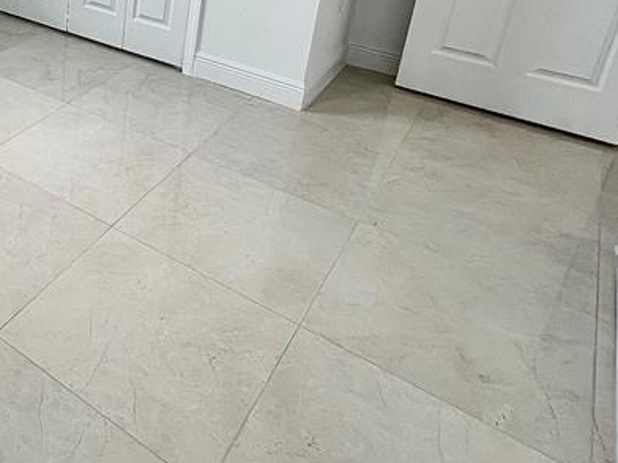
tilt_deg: -20.2
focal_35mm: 34
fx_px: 607
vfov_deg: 37.5
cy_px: 3
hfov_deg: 44.1
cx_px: -28
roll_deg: +0.2
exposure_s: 1/120
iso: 50
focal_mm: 1.57
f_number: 1.8
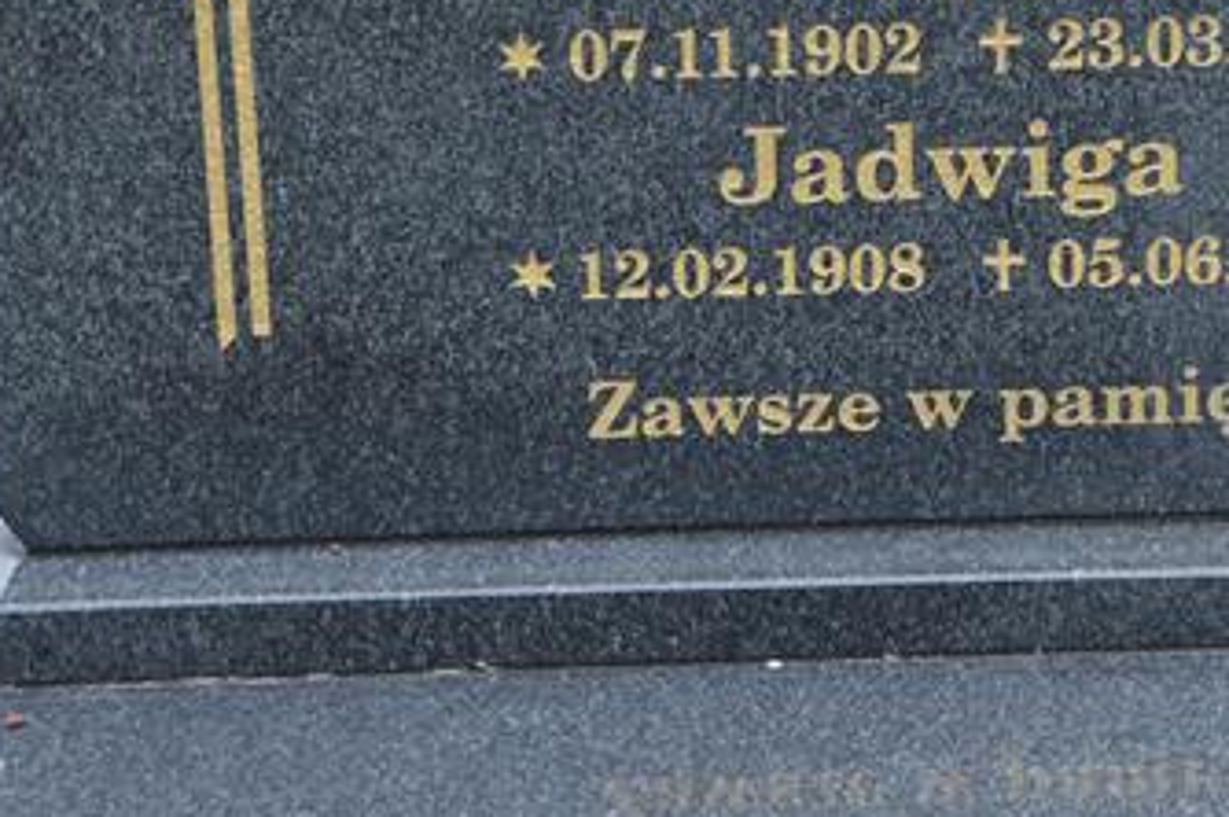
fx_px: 4706
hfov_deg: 14.8
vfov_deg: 9.9
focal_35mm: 138
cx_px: 964
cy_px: 140
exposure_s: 1/125
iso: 250
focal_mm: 48
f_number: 5.6
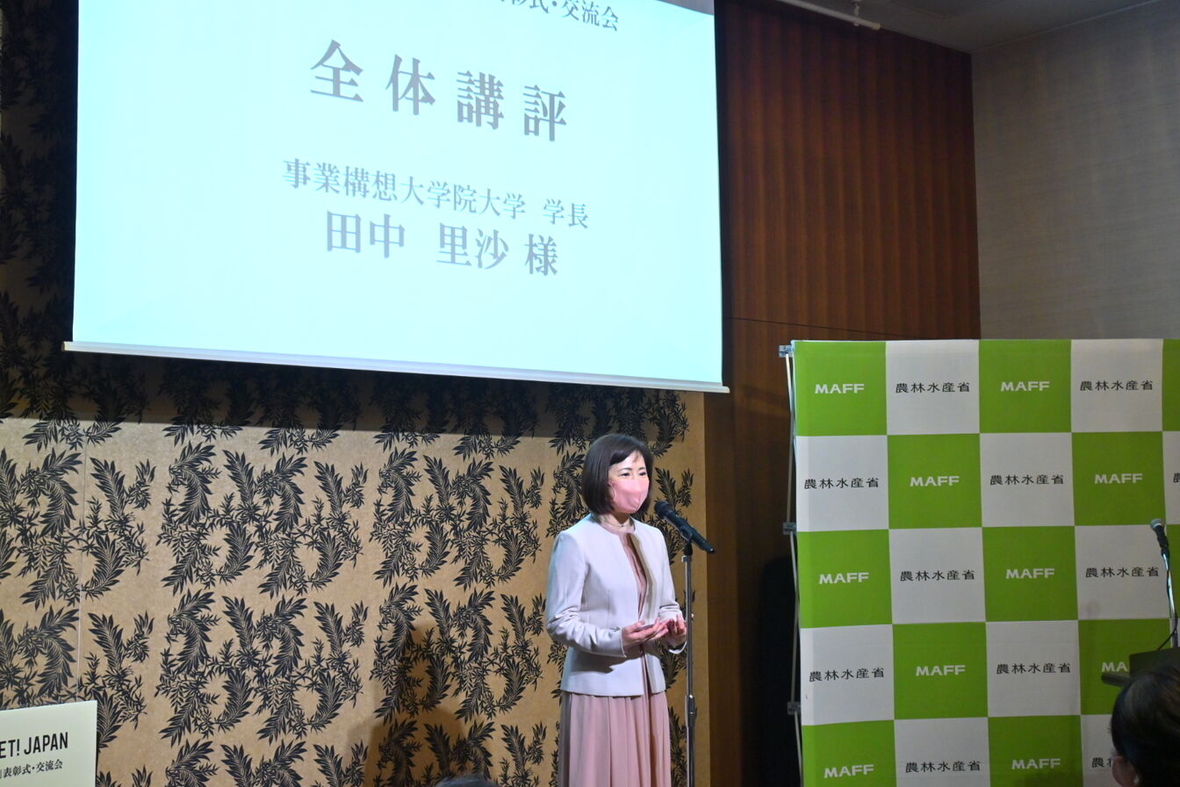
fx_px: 1499
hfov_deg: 43.0
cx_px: 590
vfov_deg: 29.4
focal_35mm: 46
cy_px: 394
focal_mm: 30.5
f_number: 7.1
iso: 1600
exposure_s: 1/50
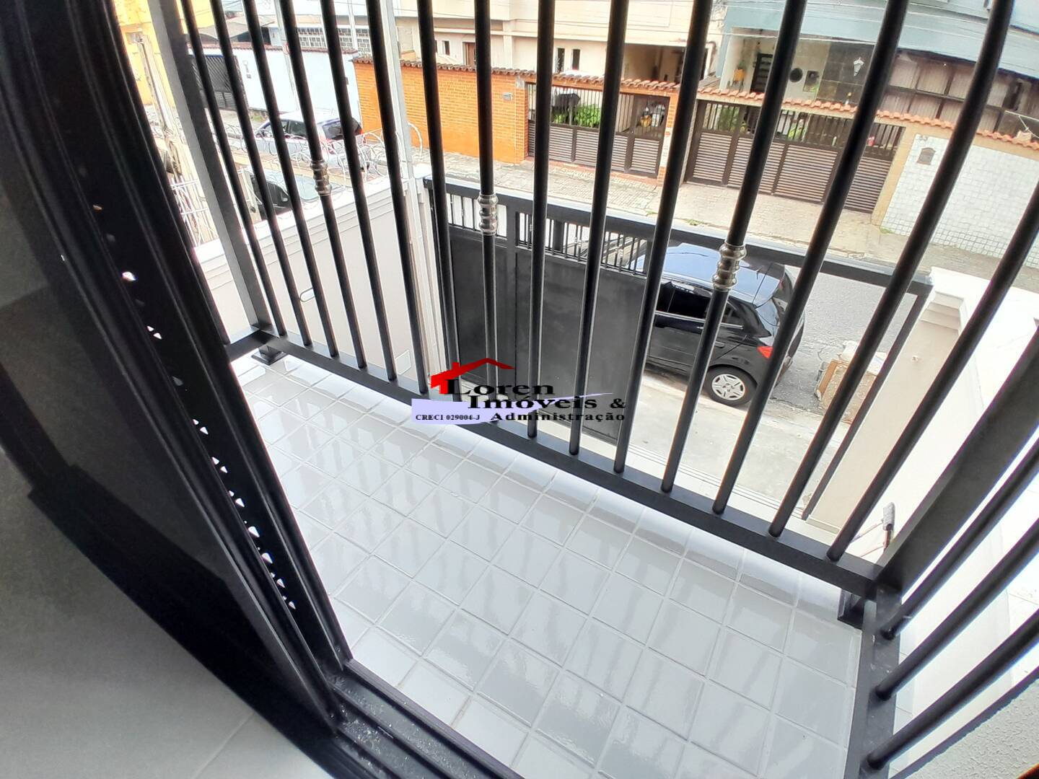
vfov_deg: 74.7
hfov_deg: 91.0
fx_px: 510
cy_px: 390
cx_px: 520
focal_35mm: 17
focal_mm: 1.46
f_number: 2.2
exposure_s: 1/450
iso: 40
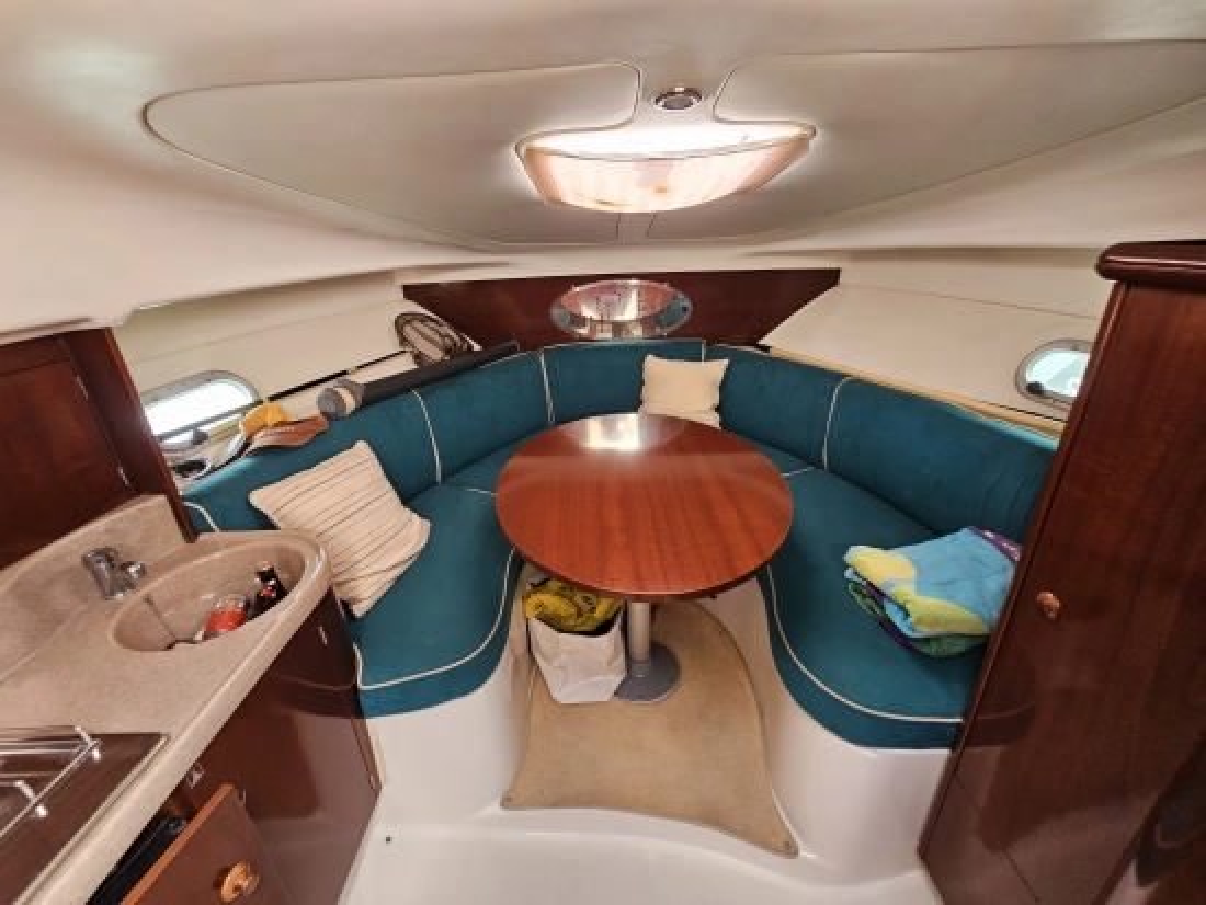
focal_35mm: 13
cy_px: 452
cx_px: 603
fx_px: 453
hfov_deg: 106.2
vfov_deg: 90.0
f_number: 2.2
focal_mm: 2.2
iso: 250
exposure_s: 1/60
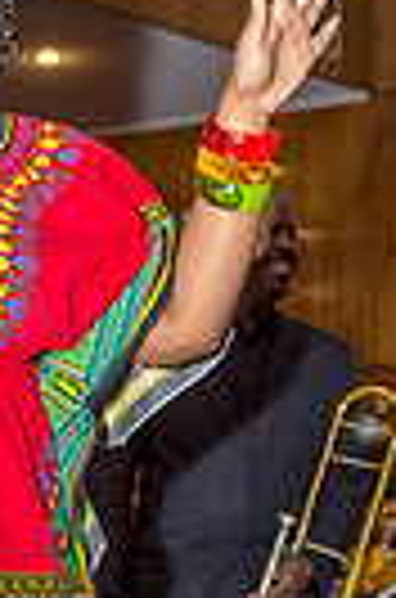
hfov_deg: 11.9
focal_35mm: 112
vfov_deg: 18.0
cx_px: -94
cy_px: 549
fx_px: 1858
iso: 640
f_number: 5
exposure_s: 1/125
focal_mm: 22
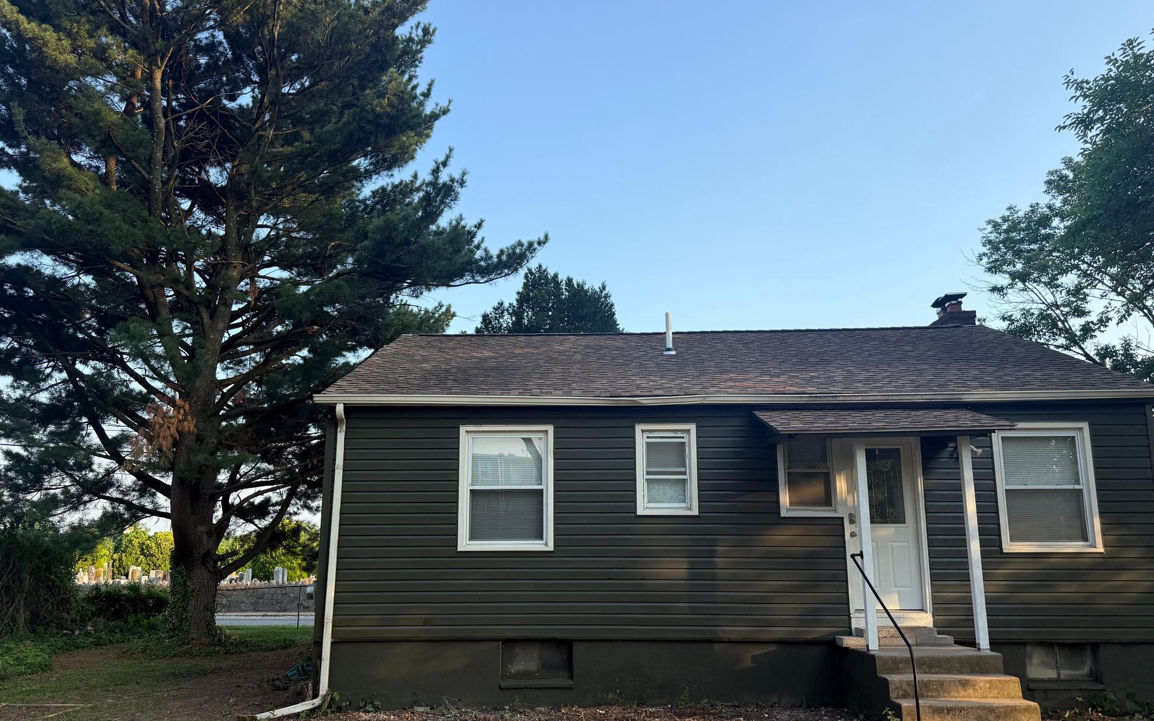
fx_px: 849
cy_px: 388
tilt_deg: +10.1
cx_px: 563
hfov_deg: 68.4
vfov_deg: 46.0
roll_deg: -0.6
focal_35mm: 27
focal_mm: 6.76
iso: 80
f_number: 1.78
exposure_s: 1/1230
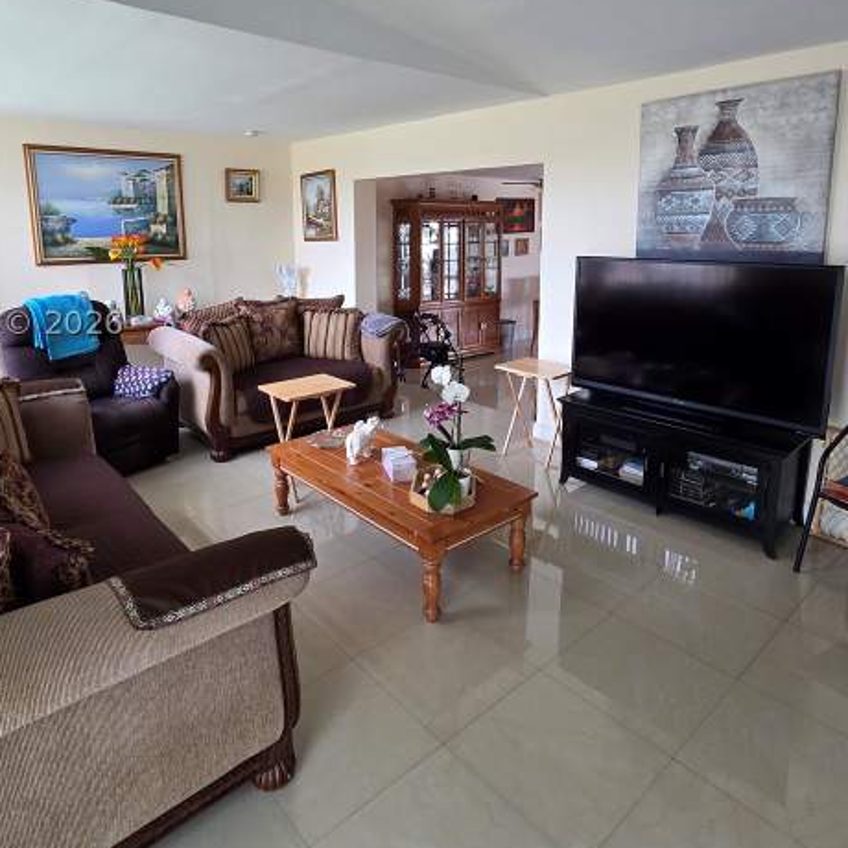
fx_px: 554
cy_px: 323
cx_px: 406
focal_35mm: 20
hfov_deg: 74.8
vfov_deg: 73.7
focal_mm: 2.2
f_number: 2.2
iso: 160
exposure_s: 1/60
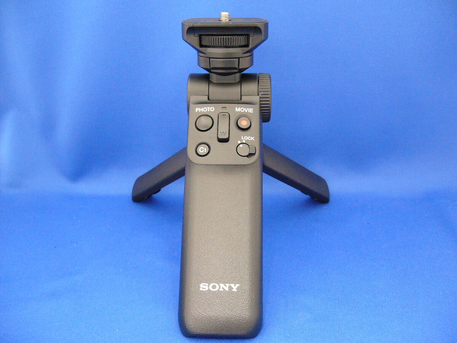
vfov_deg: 40.7
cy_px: 172
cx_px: 228
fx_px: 462
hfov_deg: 52.6
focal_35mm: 35
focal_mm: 5.8
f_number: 2.8
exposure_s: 1/8
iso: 200
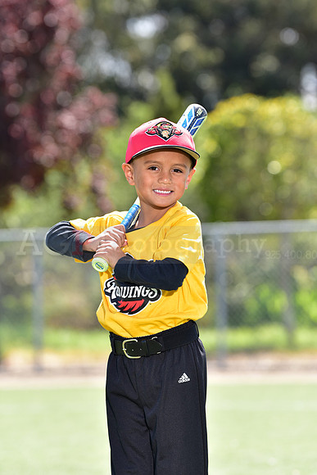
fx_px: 2640
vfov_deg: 10.3
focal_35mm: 200
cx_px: 158
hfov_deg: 6.9
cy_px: 238
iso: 80
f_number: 5
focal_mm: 200
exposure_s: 1/160
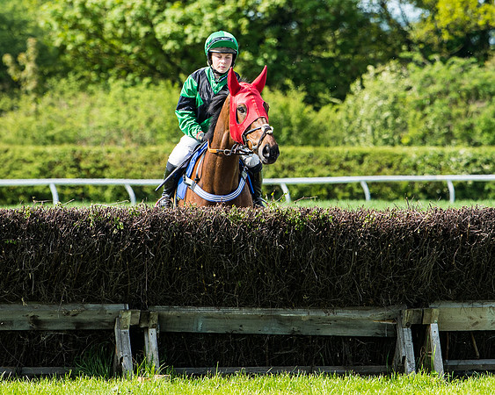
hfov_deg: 4.3
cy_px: 181
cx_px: 325
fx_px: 6551
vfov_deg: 3.5
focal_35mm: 447
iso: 400
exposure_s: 1/1000
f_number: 5
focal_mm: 200
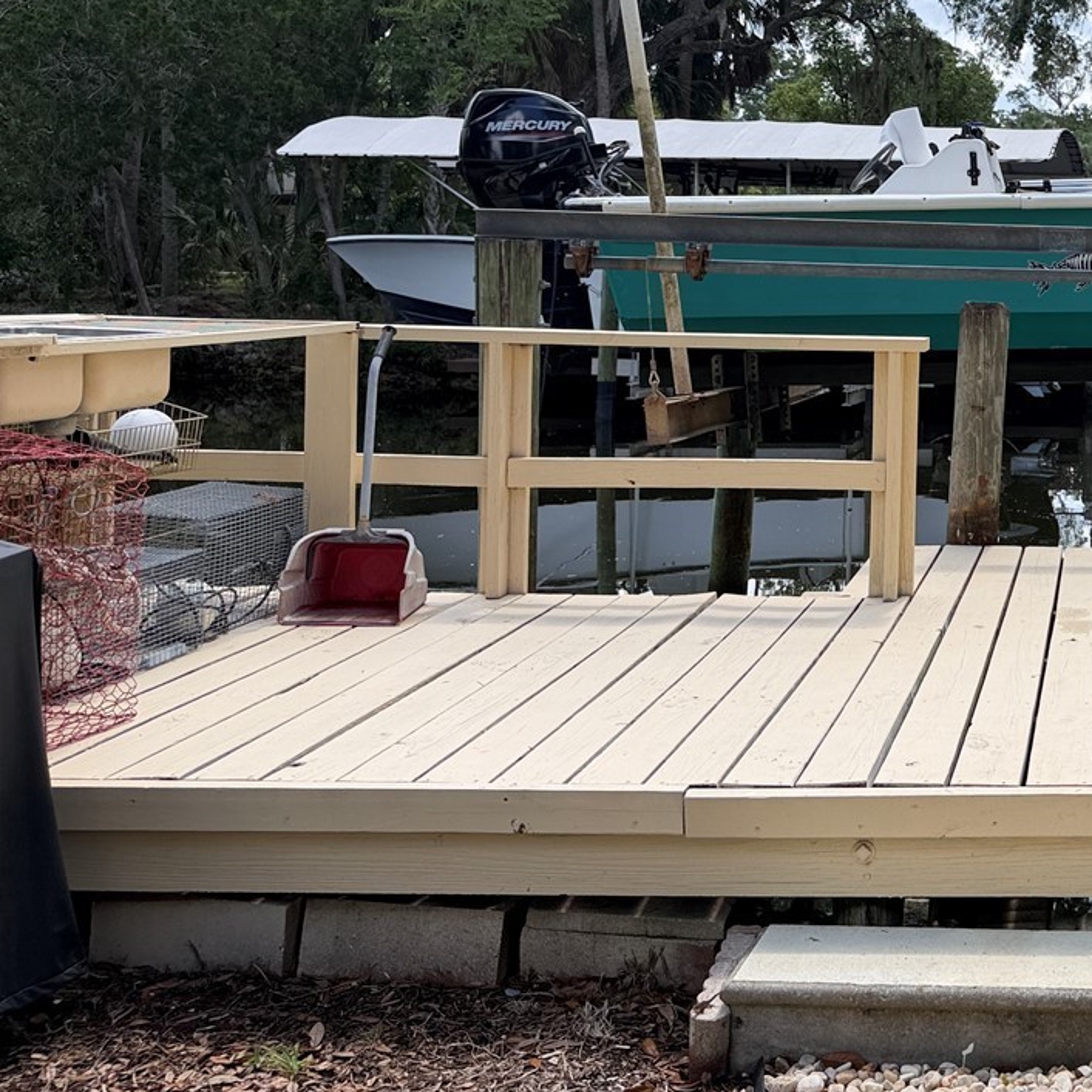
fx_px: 1713
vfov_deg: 34.9
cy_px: 346
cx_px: 1211
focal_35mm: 48
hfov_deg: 31.3
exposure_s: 1/1812
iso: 80
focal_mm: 6.76
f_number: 1.78
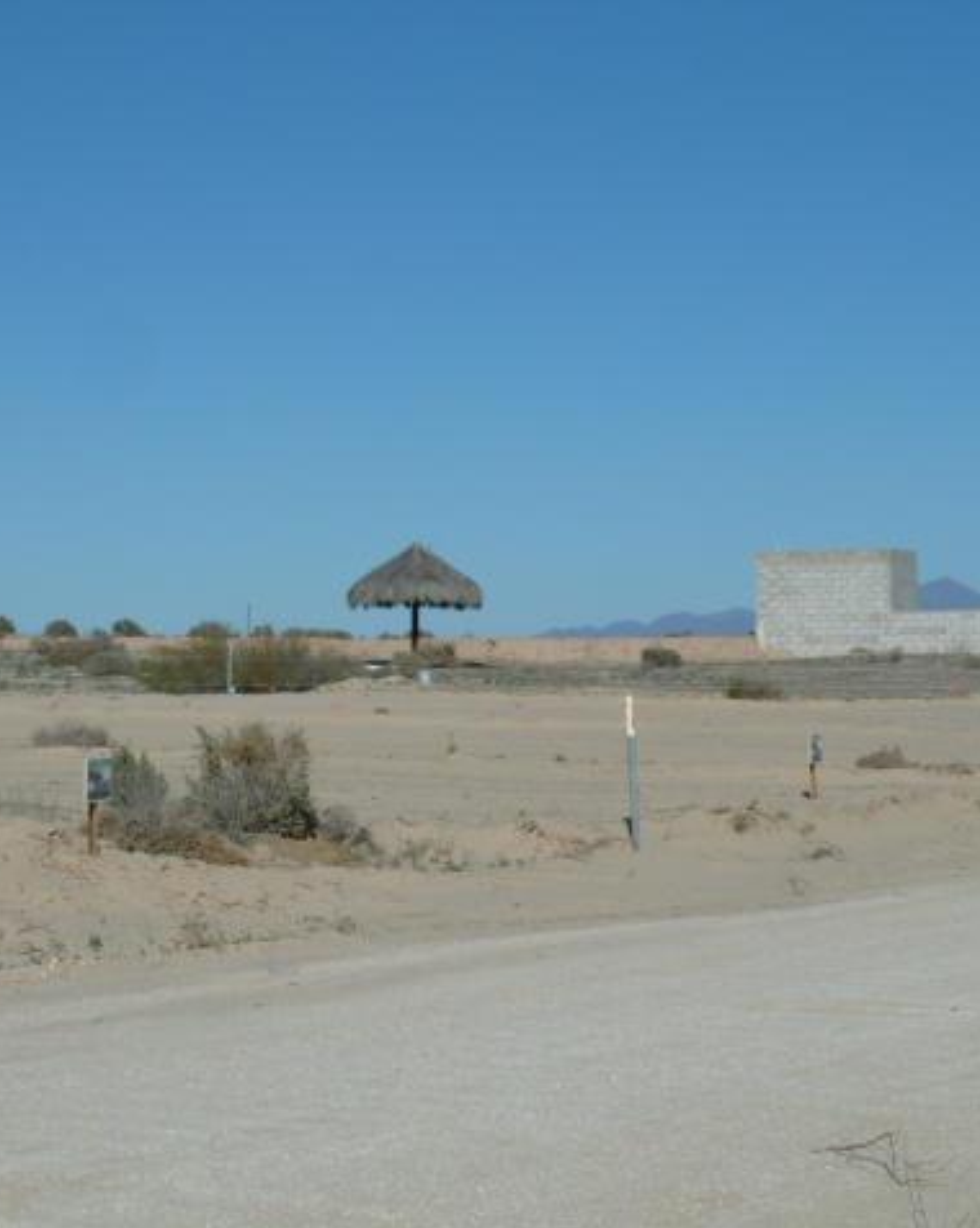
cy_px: 614
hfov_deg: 17.3
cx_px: 206
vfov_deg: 21.8
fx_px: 3195
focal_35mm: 88
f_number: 5.6
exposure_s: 1/1000
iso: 80
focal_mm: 11
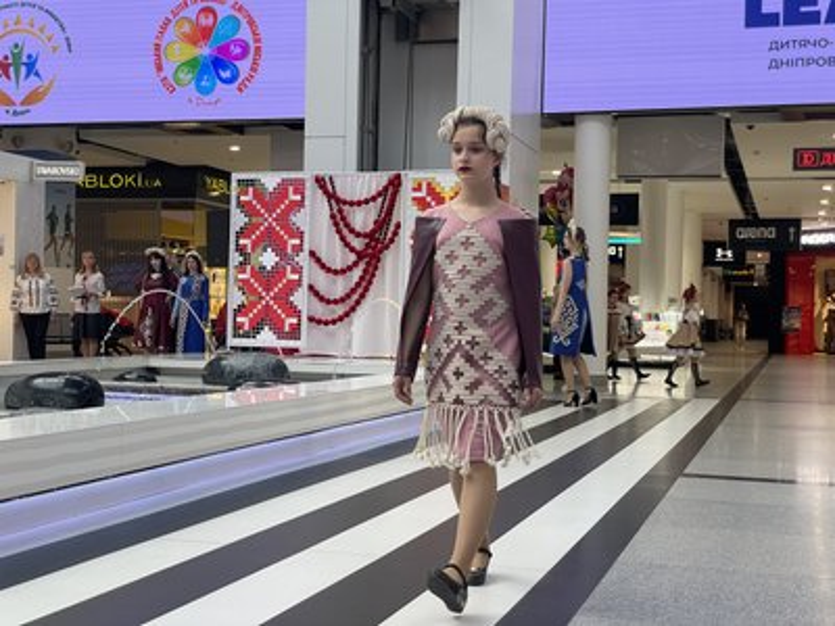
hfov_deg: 36.8
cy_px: 313
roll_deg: -1.4
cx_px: 418
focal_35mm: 52
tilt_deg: +0.9
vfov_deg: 28.0
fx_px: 1254
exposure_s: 1/120
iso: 80
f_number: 2
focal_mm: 6
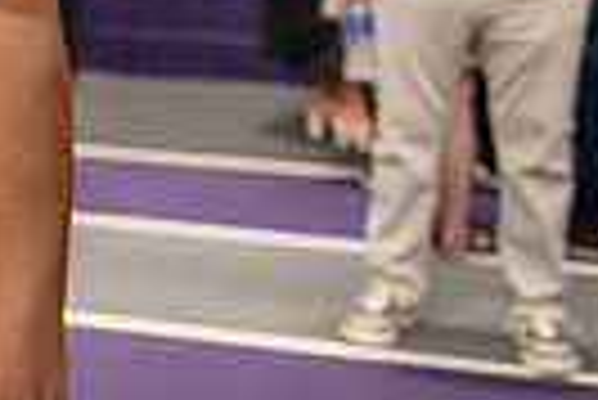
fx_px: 2029
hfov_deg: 13.8
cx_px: -652
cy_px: -200
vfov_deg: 10.8
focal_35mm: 122
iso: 2000
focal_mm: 28
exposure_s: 1/160
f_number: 3.2
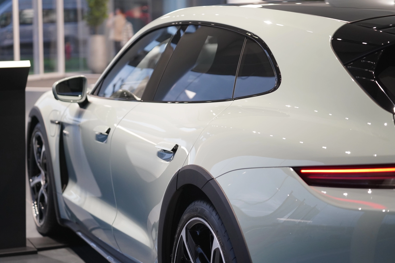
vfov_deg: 15.9
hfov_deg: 23.6
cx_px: 198
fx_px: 944
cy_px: 132
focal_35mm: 86
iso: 2500
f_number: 4
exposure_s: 1/250
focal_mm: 86
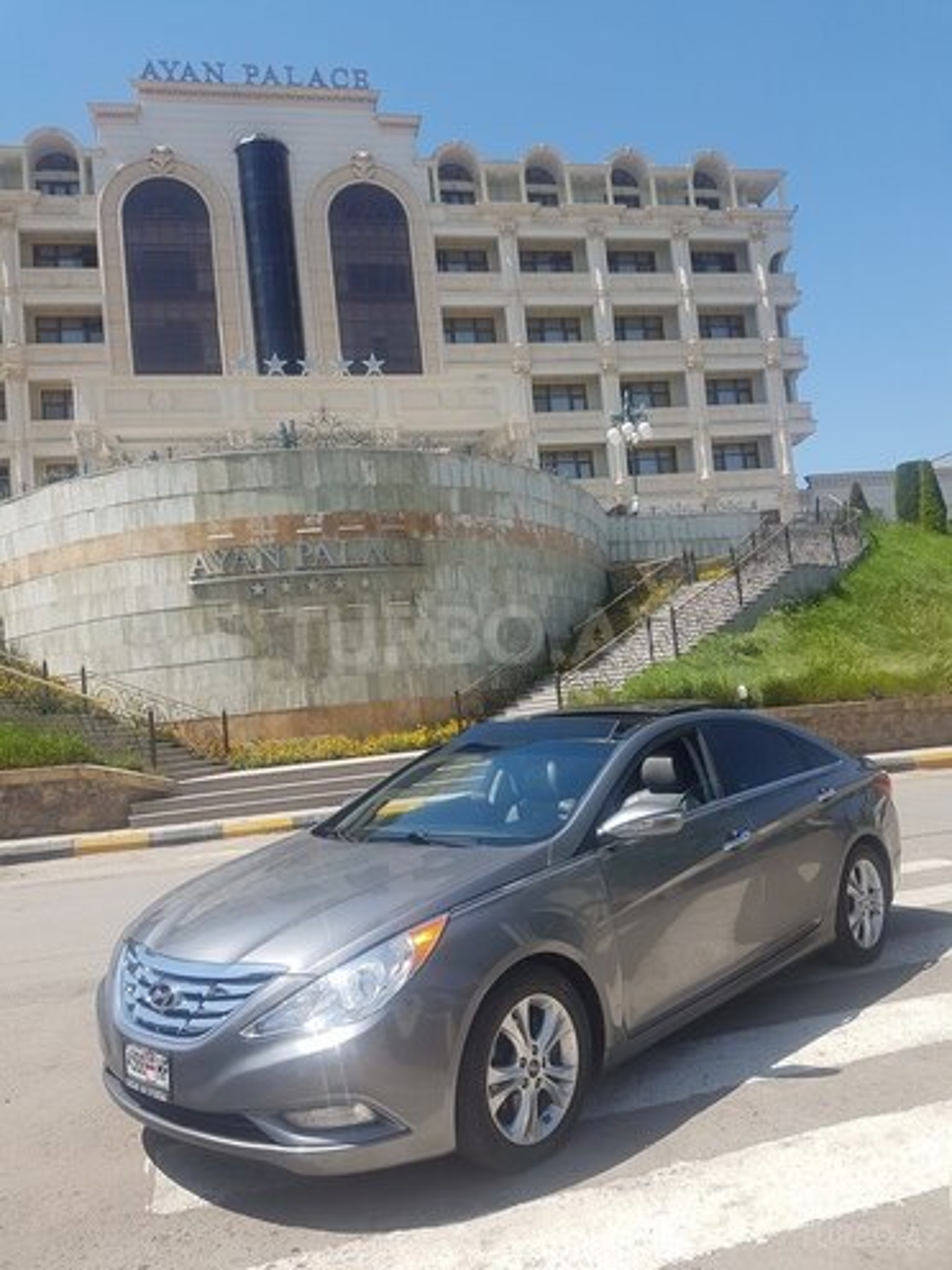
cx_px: 476
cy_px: 635
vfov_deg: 67.3
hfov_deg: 53.1
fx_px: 953
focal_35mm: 26
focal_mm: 4.2
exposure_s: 1/1552
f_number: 1.7
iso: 40
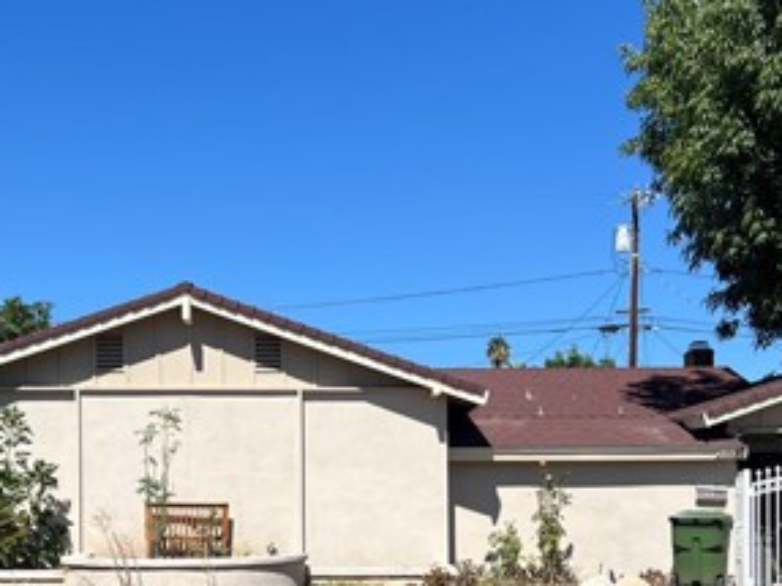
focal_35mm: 58
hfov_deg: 33.2
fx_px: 1310
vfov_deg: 24.6
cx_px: 376
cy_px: 515
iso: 50
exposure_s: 1/5882
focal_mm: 5.7
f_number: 1.5
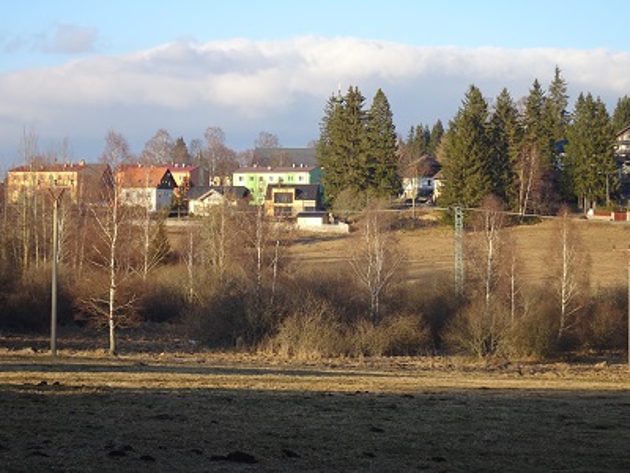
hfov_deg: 20.4
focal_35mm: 96
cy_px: 236
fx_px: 1747
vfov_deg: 15.4
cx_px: 315
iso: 80
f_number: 5
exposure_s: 1/160
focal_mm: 16.46
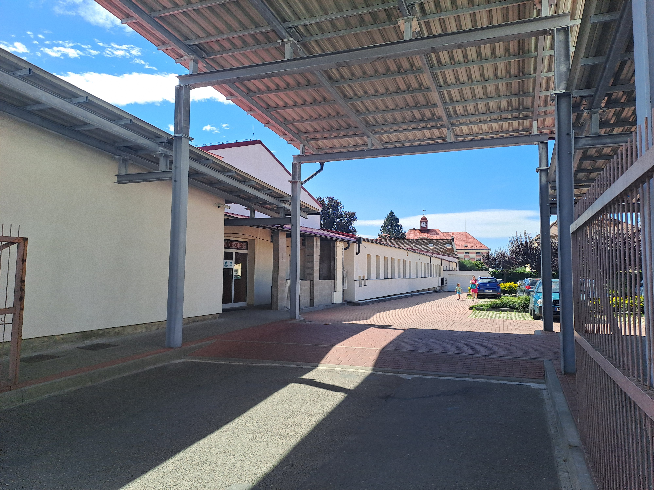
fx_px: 472
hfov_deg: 69.4
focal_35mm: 25
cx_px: 327
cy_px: 245
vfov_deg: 54.9
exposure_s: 1/538
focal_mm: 4.65
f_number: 1.8
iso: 32
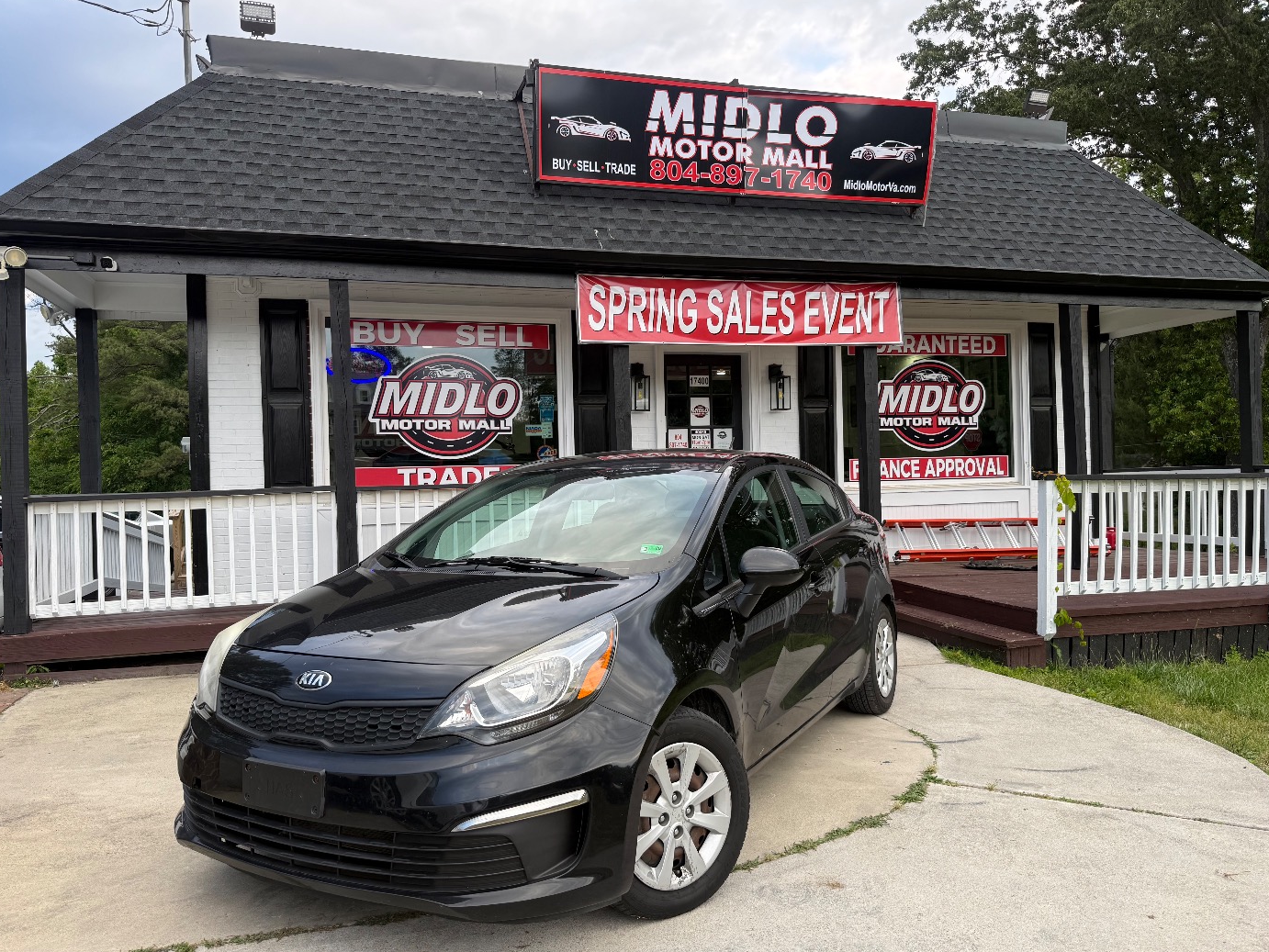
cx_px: 626
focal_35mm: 25
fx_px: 917
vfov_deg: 54.9
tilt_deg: +1.0
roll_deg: +0.8
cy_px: 476
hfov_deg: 69.4
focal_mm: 6.76
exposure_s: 1/202
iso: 64
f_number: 1.78
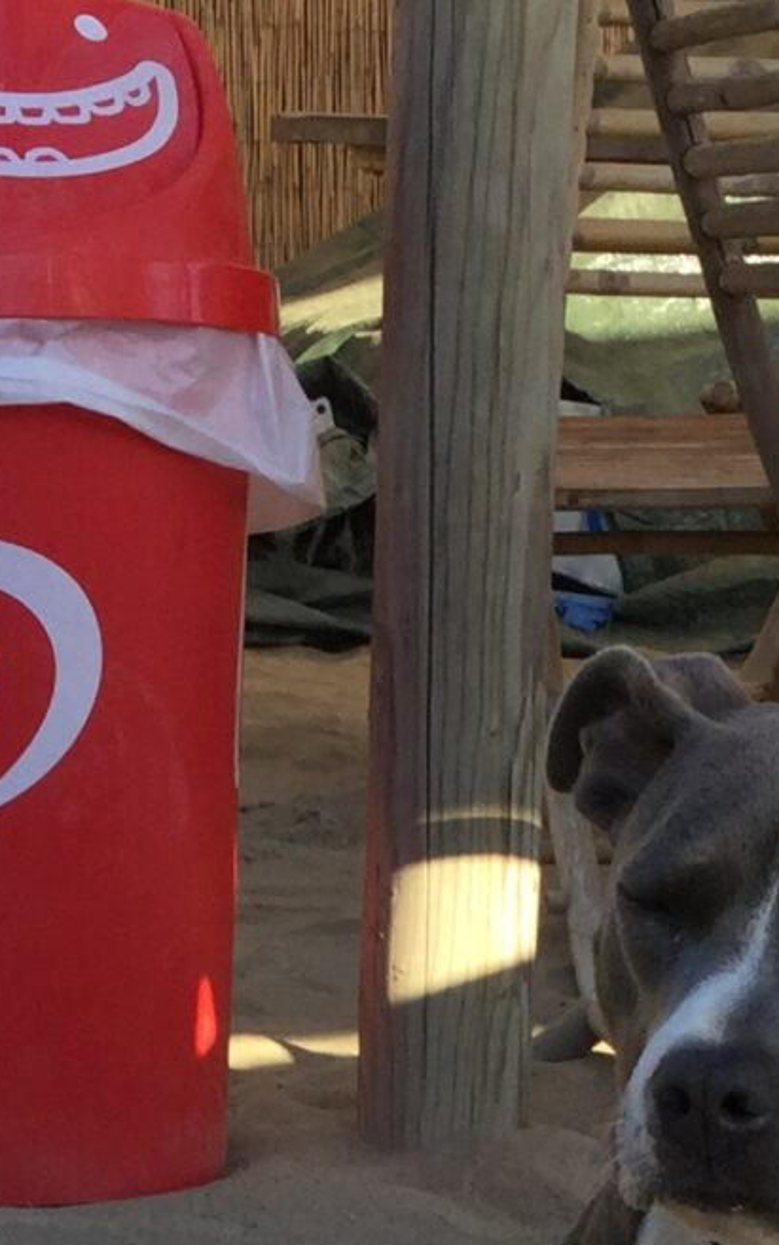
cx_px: 411
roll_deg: -3.0
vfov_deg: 15.6
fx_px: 4345
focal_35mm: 128
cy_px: 1531
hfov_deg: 10.2
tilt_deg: -17.7
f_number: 2.4
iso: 25
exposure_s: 1/274
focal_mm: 3.3
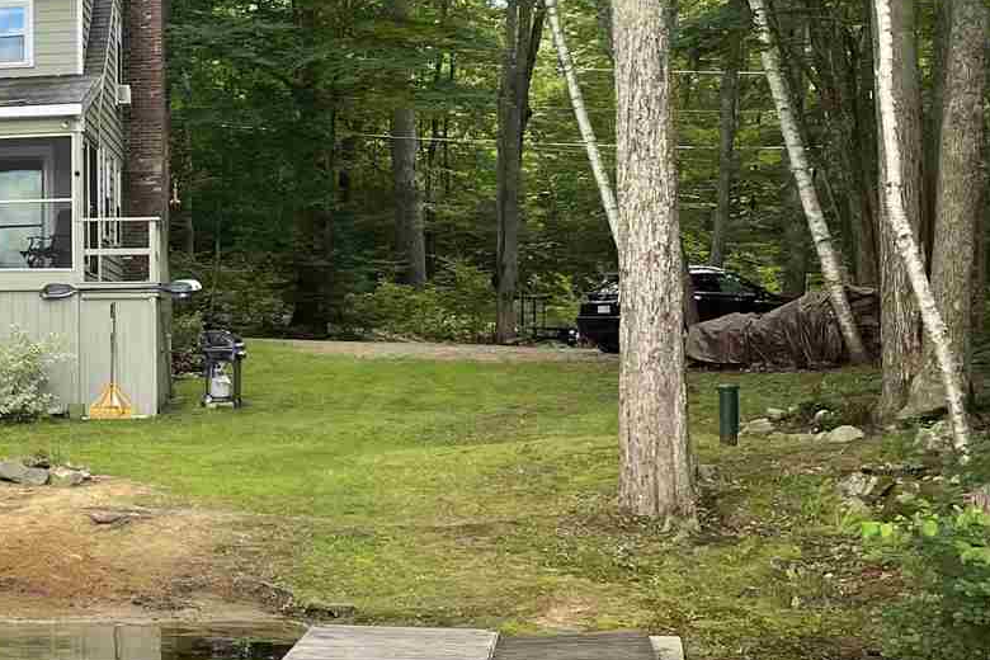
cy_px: 333
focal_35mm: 71
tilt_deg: +1.8
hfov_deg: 25.9
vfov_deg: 19.2
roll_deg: +0.4
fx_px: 1952
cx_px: -154
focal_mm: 4.2
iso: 32
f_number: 1.6
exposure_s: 1/229
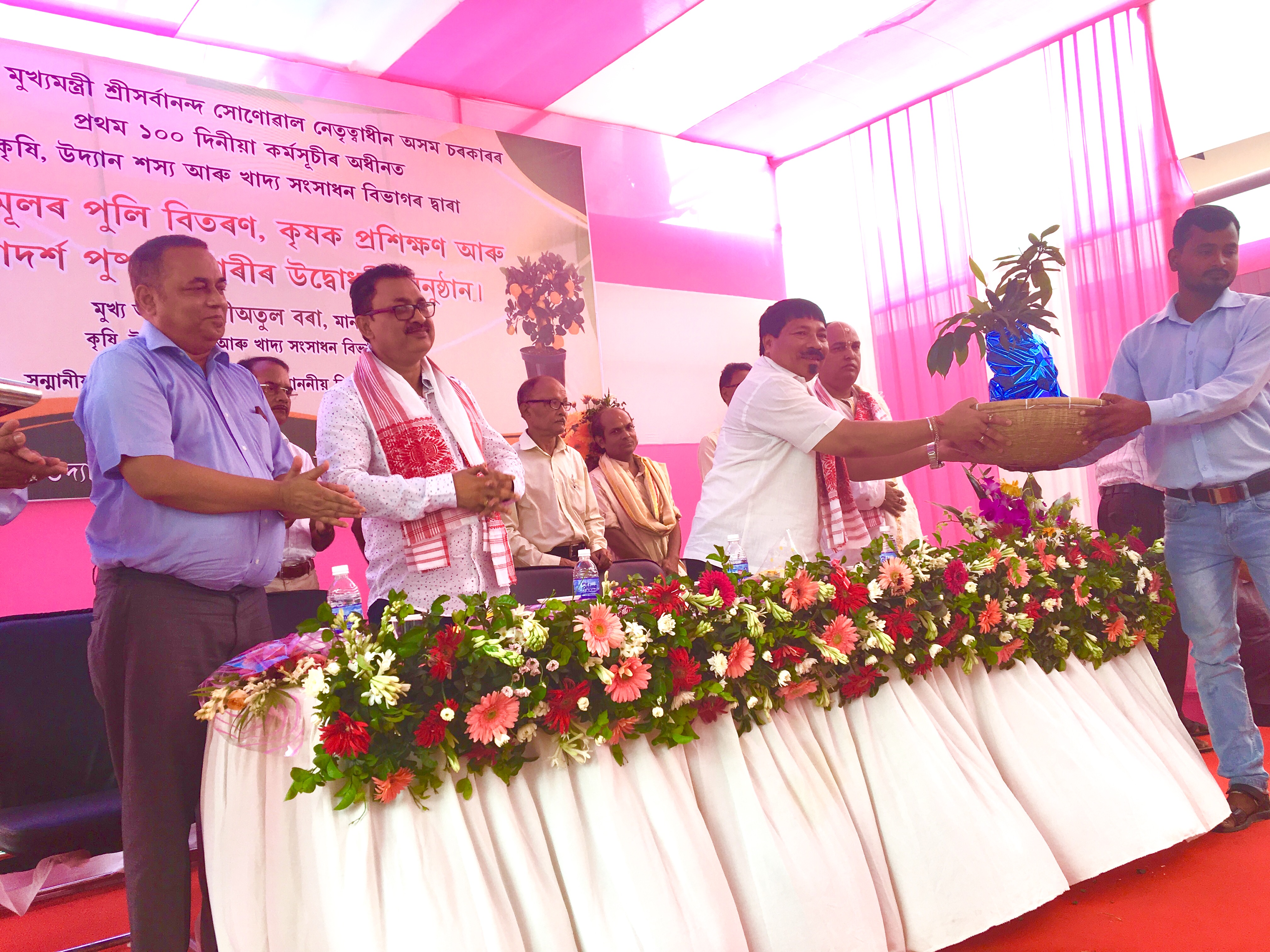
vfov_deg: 48.2
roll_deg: +5.2
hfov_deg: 61.7
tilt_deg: +4.7
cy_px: 476
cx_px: 635
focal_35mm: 29
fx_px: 1064
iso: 25
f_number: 2.2
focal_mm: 4.15
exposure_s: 1/112
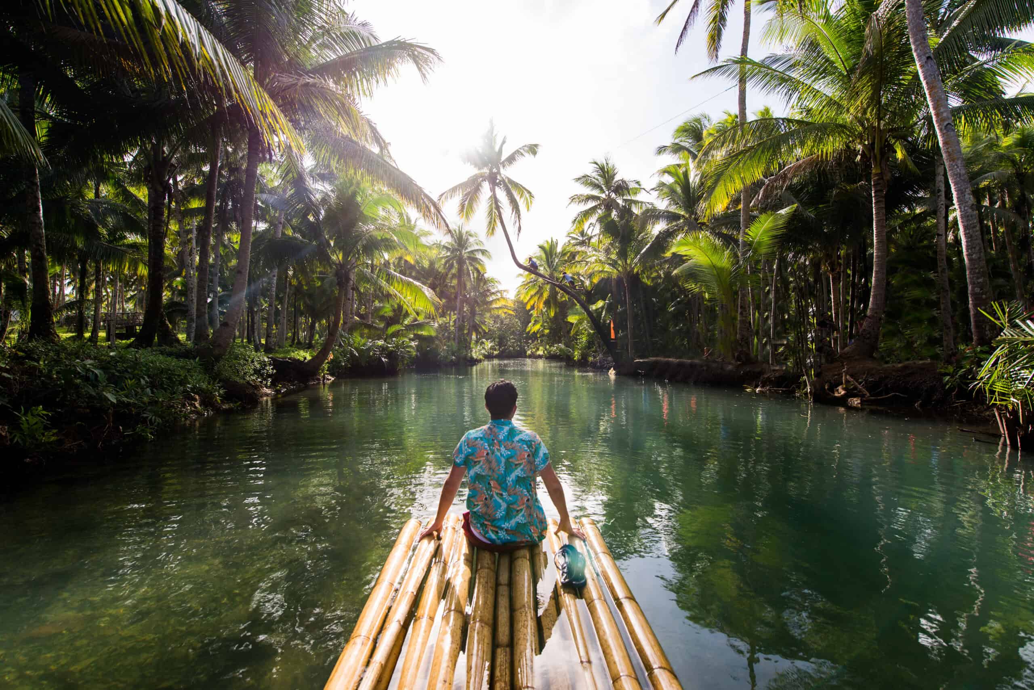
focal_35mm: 16
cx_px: 517
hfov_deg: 96.7
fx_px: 460
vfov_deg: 73.8
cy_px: 345
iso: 250
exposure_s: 1/800
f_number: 4.5
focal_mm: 16
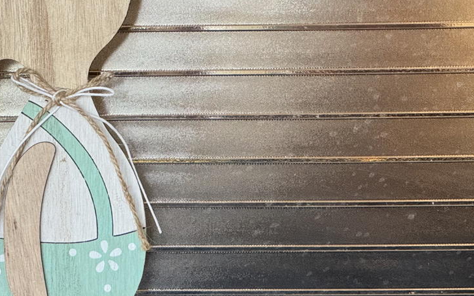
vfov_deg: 5.9
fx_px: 2880
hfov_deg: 9.4
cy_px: 201
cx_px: 76
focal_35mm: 223
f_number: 2.8
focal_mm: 15.66
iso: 400
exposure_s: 1/50
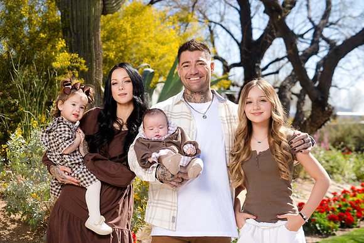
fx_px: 728
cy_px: 122
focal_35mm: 72
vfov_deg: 18.9
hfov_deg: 28.1
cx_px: 182
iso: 80
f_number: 5.6
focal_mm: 72
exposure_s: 1/250
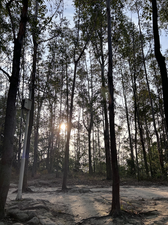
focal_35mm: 26
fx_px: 168
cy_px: 112
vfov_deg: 67.3
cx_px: 84
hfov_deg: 53.1
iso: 50
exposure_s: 1/1751
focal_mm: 5.7
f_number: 1.5
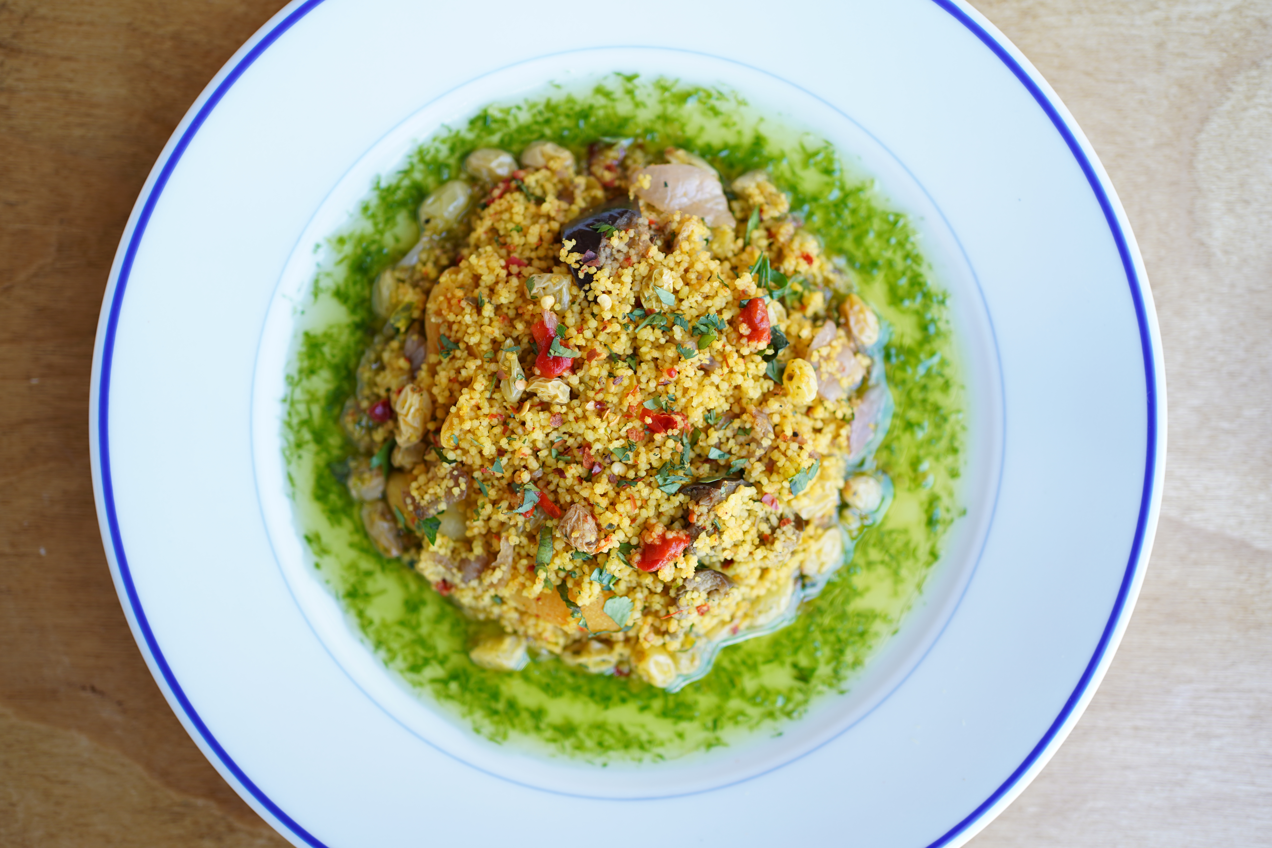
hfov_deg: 54.4
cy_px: 424
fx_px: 1237
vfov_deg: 37.9
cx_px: 636
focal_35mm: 35
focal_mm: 35
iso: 100
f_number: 1.8
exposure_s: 1/125
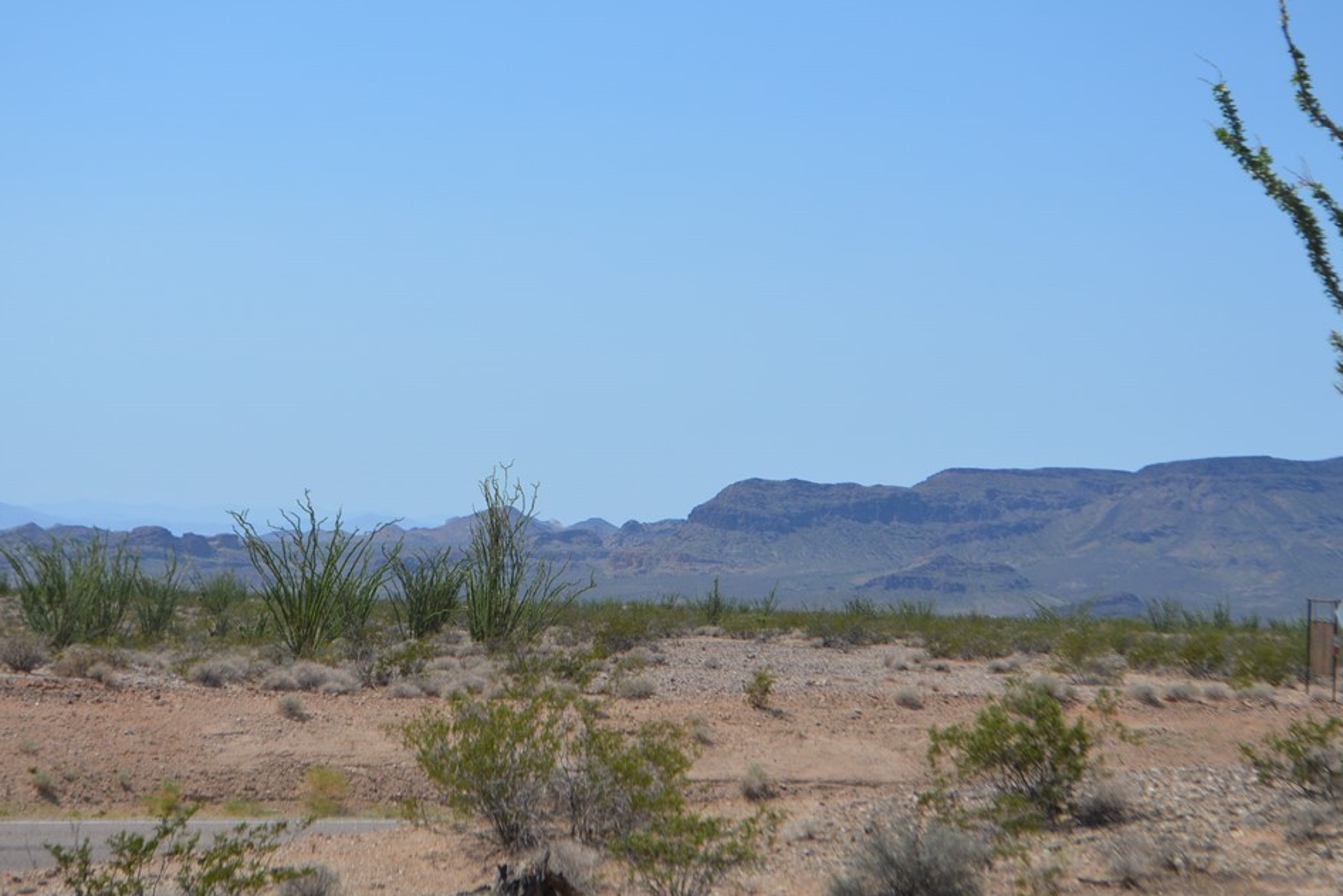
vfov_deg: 14.5
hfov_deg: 21.5
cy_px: 483
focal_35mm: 95
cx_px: 637
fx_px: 3528
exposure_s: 1/2000
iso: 400
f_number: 7.1
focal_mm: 55
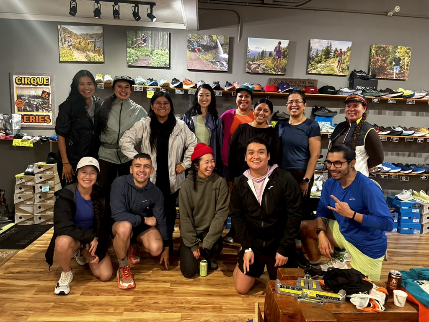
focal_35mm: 24
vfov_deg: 56.8
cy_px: 161
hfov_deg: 71.6
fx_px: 297
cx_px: 214
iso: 640
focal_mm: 6.86
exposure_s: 1/60
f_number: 1.78
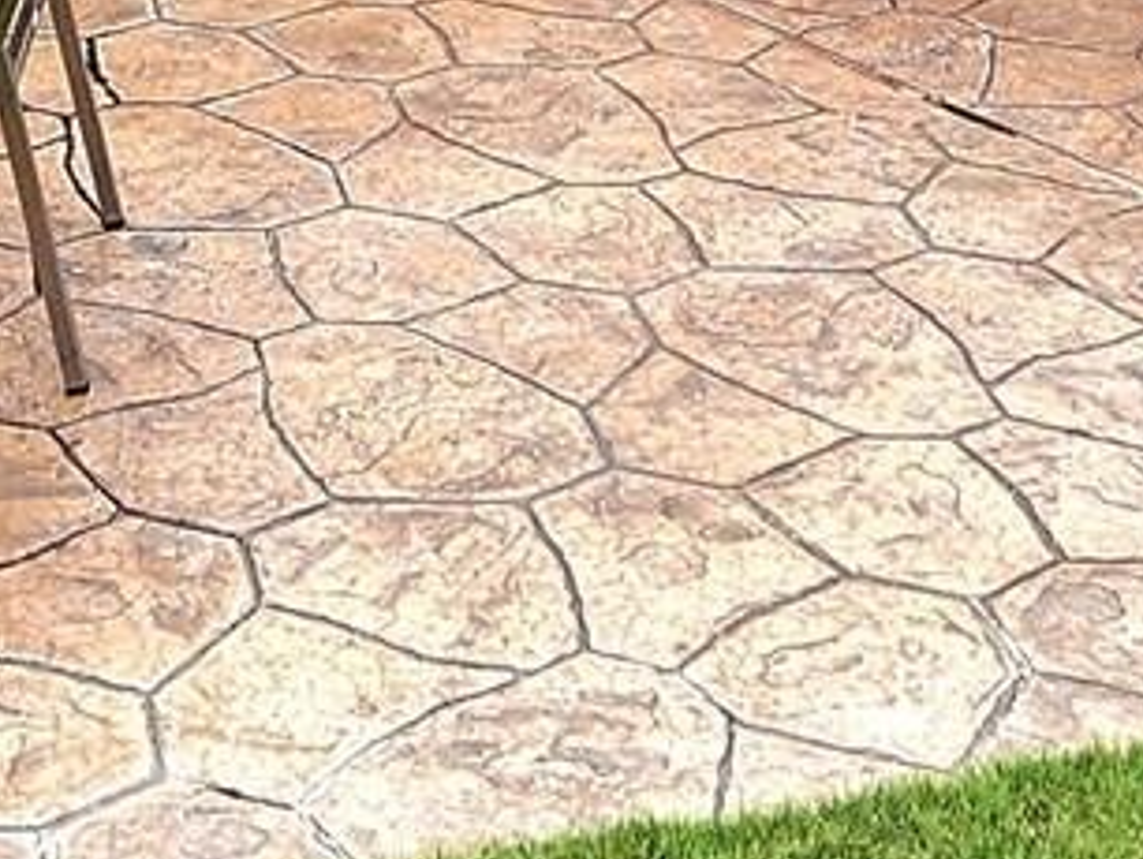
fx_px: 2875
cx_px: 295
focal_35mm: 87
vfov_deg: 13.1
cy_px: -1173
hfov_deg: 22.3
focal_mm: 2.2
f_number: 2.2
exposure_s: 1/625
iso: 50
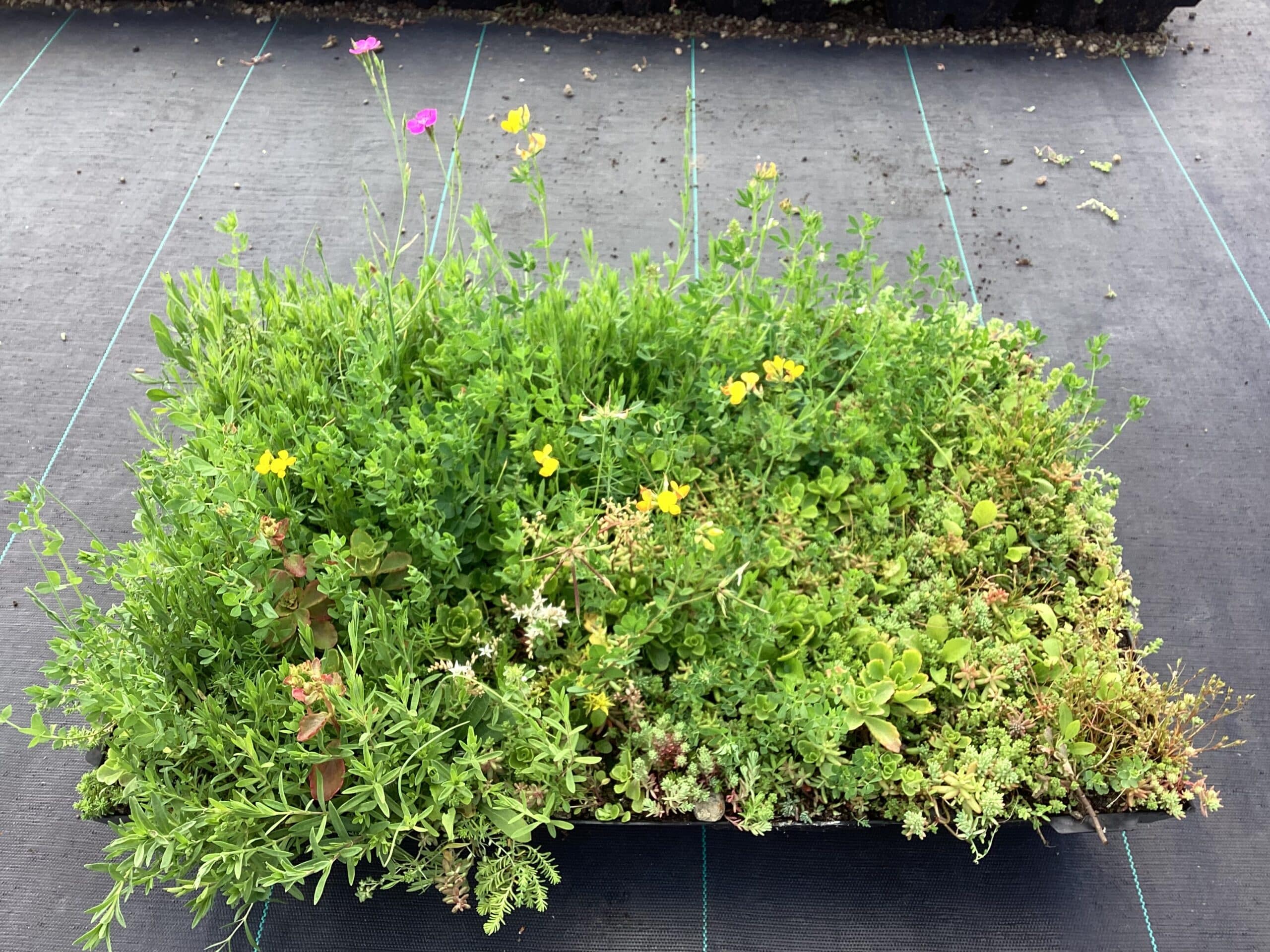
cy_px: 476
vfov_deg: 45.4
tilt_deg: -47.0
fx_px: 1137
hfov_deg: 58.4
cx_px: 635
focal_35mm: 31
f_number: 2.4
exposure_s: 1/120
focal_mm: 3.3
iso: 25
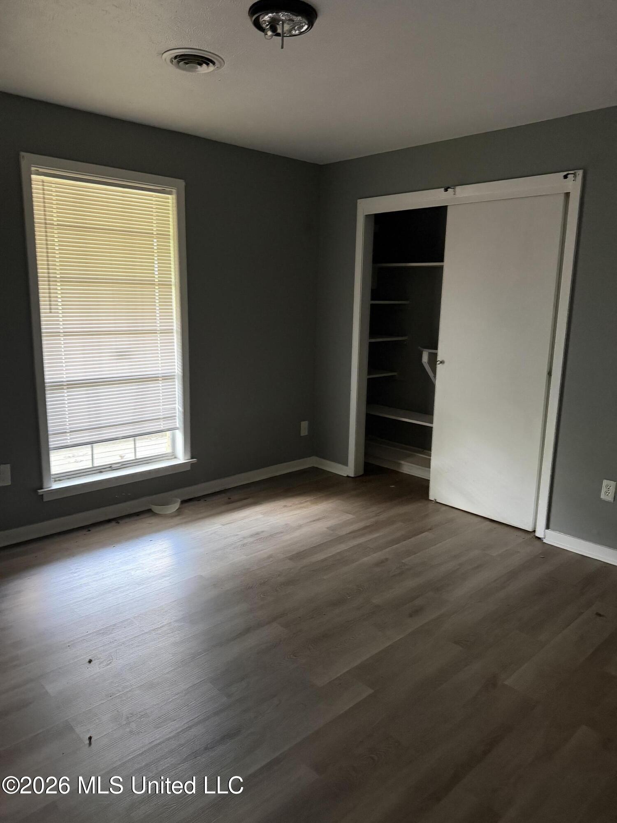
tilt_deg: -11.8
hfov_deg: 56.8
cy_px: 412
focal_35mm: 24
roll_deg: -2.2
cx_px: 308
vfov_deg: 71.6
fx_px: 570
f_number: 1.78
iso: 800
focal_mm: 6.76
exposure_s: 1/47
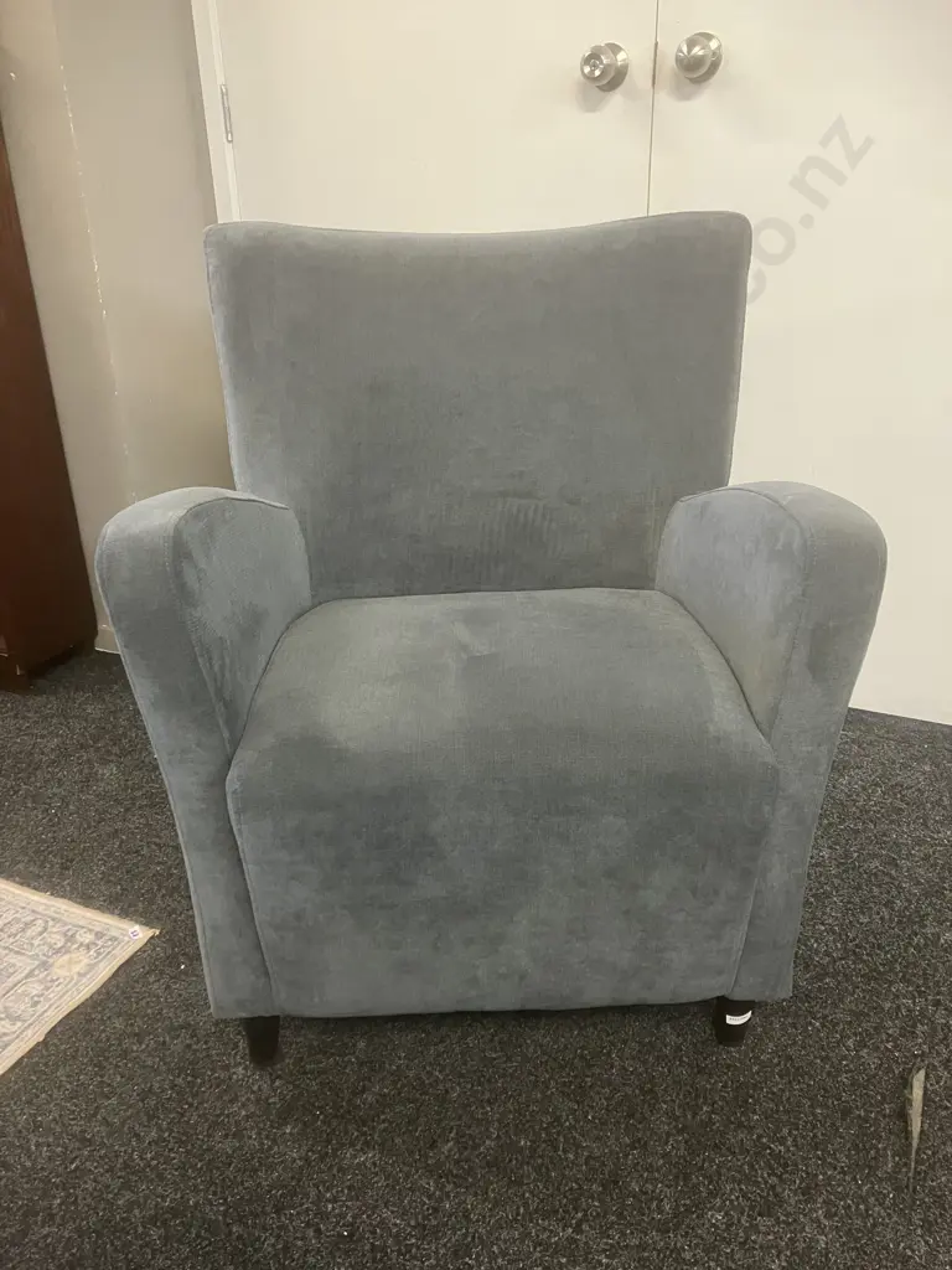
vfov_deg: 63.4
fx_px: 1027
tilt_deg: -23.7
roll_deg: +0.9
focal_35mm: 28
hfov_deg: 49.7
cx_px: 476
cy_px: 635
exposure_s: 1/33
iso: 250
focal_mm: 3.99
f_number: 1.8
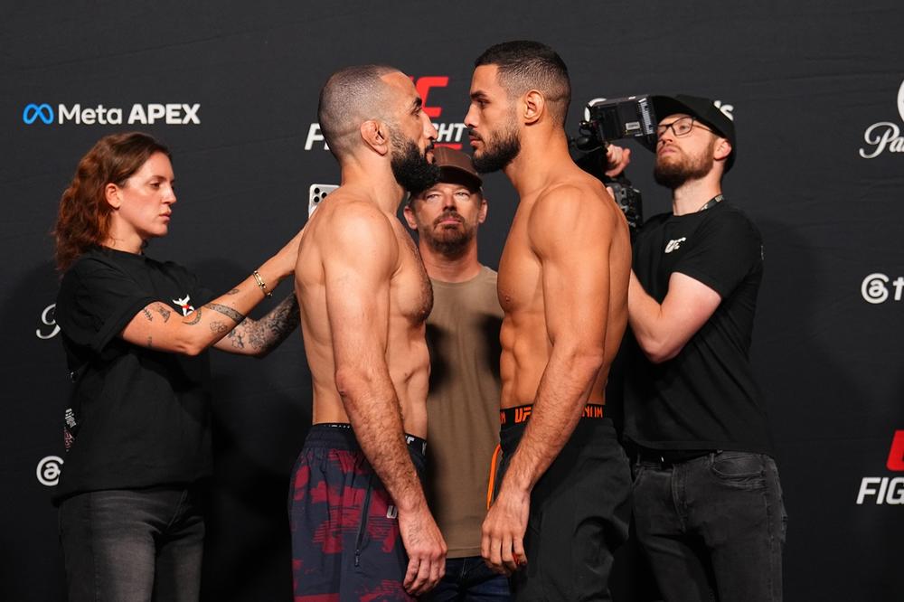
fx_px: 2385
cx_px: 452
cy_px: 301
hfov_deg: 21.5
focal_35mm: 95
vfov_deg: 14.4
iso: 3200
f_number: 2.8
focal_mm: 95
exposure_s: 1/500
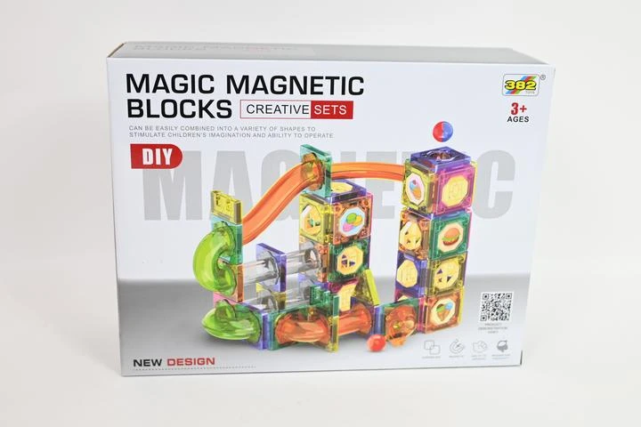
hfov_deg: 43.6
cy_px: 214
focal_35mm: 45
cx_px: 320
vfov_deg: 29.9
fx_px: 801
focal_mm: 30
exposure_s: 1/125
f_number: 4.8
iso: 400
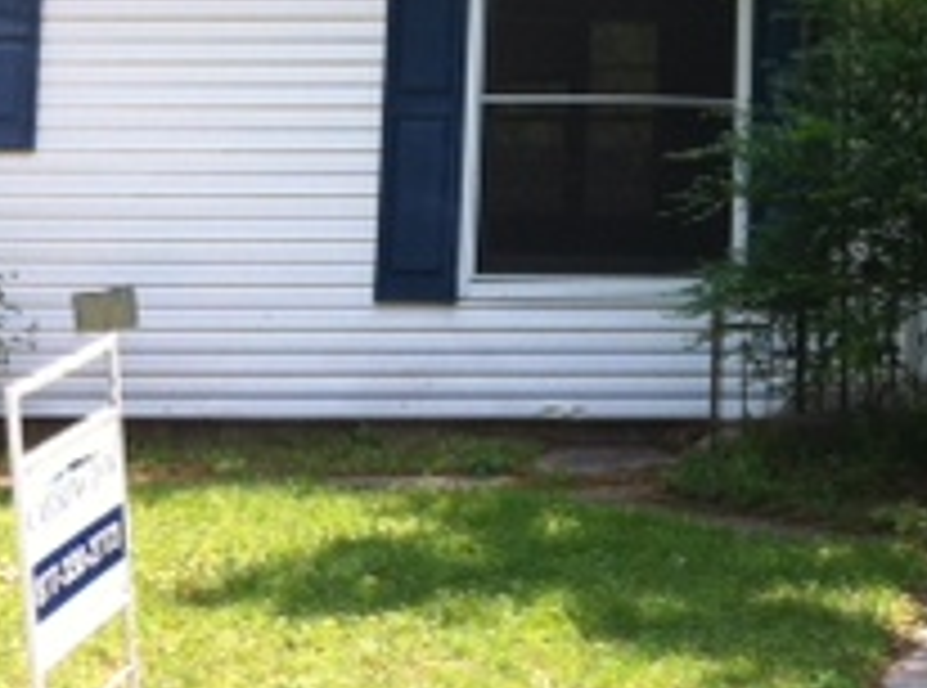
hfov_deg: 17.4
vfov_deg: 13.2
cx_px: 1048
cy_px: -126
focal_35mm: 109
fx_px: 2909
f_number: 2.8
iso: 80
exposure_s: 1/316
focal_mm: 3.85
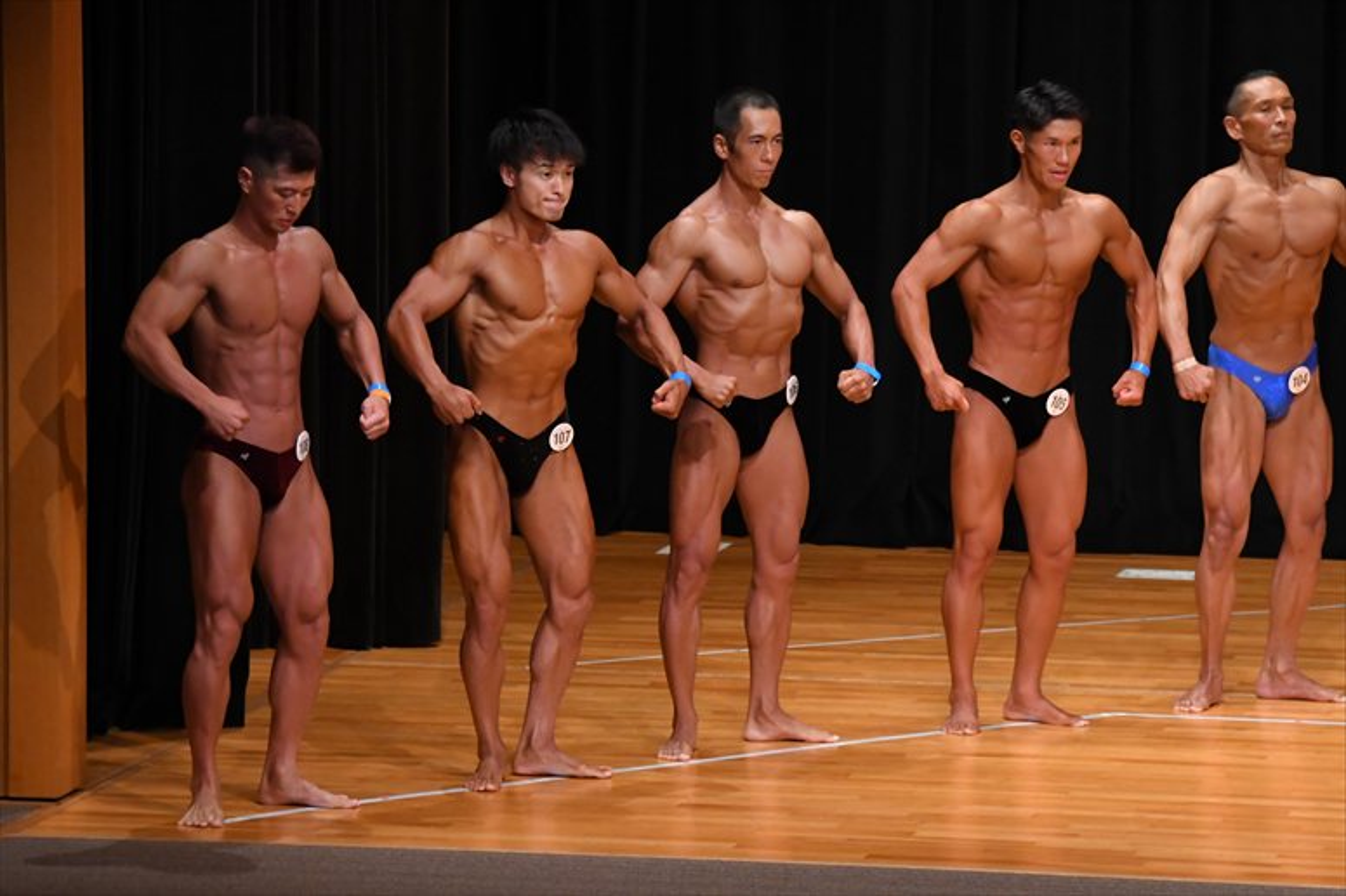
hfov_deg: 9.2
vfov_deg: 6.1
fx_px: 8409
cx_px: 673
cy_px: 448
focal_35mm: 225
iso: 4000
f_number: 5.6
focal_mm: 150
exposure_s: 1/400
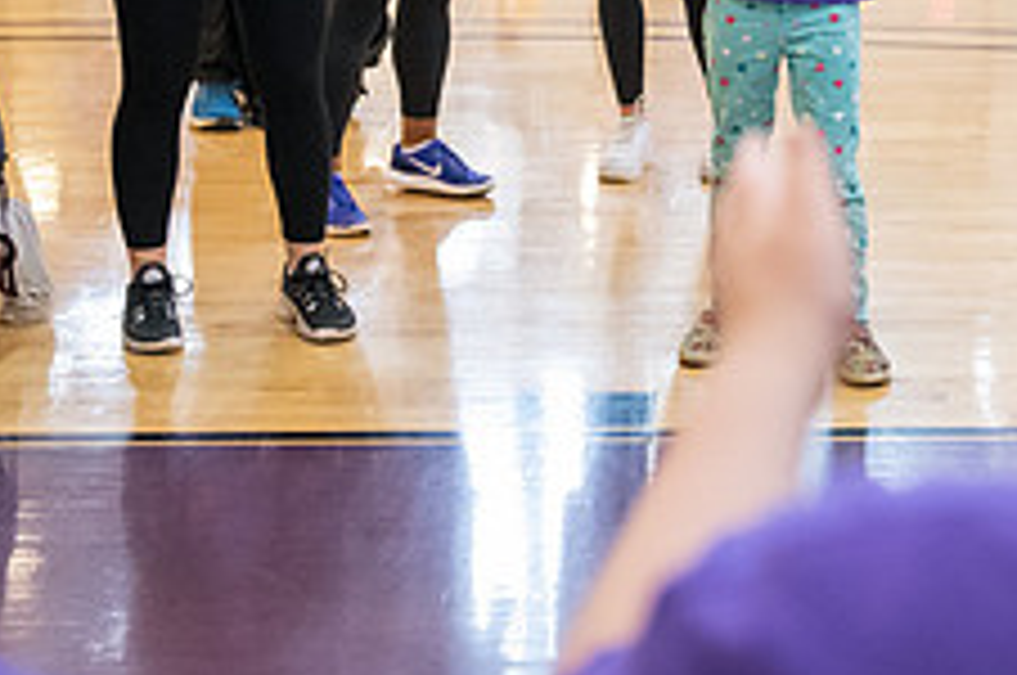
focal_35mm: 108
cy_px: -11
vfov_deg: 12.5
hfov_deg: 18.8
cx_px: 783
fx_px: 3047
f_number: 3.2
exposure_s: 1/200
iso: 5000
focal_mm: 42
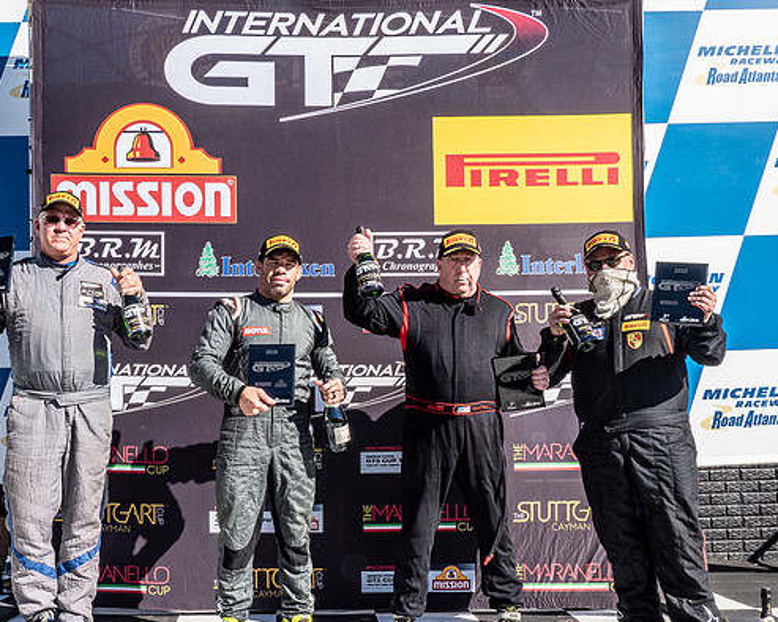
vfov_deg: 36.3
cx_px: 282
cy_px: 381
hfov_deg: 44.4
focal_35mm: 41
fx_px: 944
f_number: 16
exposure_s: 1/80
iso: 200
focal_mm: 15
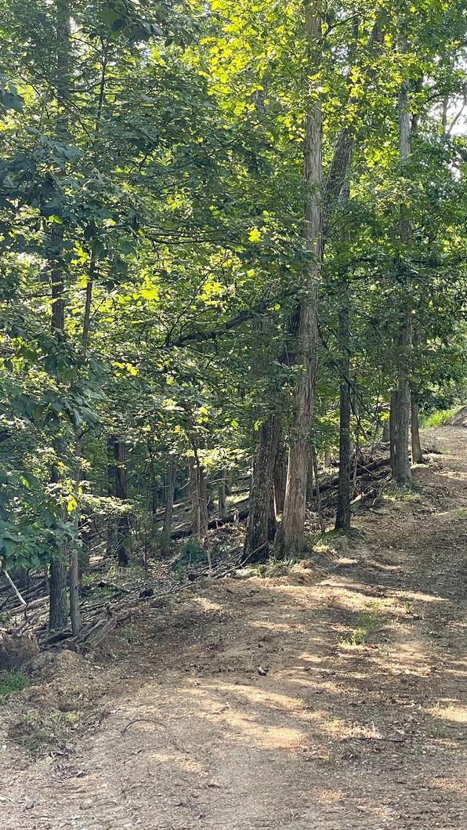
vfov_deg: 27.5
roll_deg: +0.3
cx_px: 357
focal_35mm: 77
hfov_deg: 15.6
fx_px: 1694
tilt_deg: +7.0
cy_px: 417
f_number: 2
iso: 64
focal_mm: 6
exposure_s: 1/99
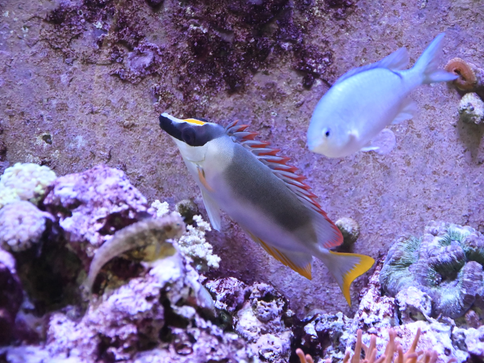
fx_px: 1412
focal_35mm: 101
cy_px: 181
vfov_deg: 14.6
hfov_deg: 19.4
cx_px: 273
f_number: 5
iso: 12800
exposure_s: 1/1250
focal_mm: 62
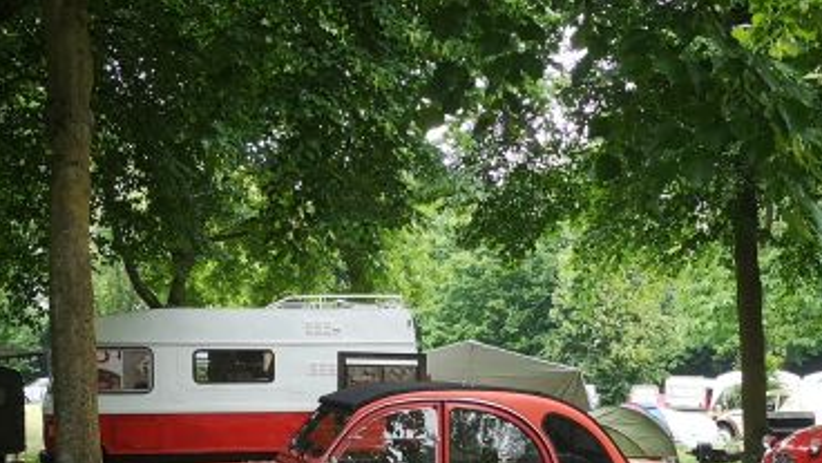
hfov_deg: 32.8
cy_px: 400
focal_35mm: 64
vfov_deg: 18.6
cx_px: 445
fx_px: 1395
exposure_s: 1/900
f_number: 1.8
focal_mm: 5.58
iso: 400
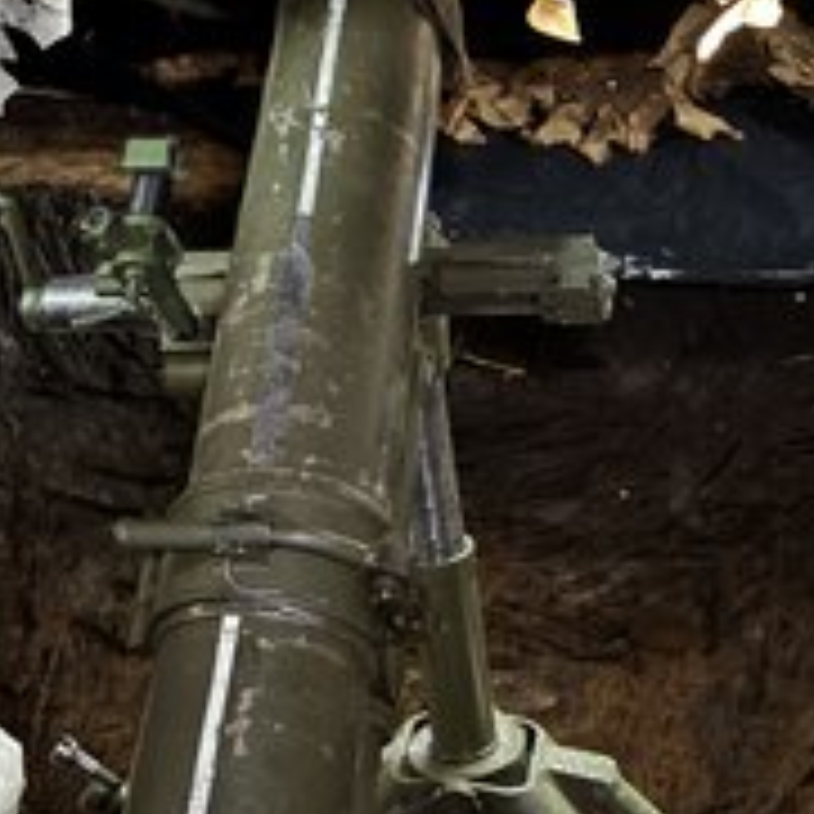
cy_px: 346
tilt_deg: +1.4
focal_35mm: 94
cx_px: 562
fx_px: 2501
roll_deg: +0.2
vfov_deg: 18.5
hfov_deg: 18.4
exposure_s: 1/2
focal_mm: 6.76
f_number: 1.78
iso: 500
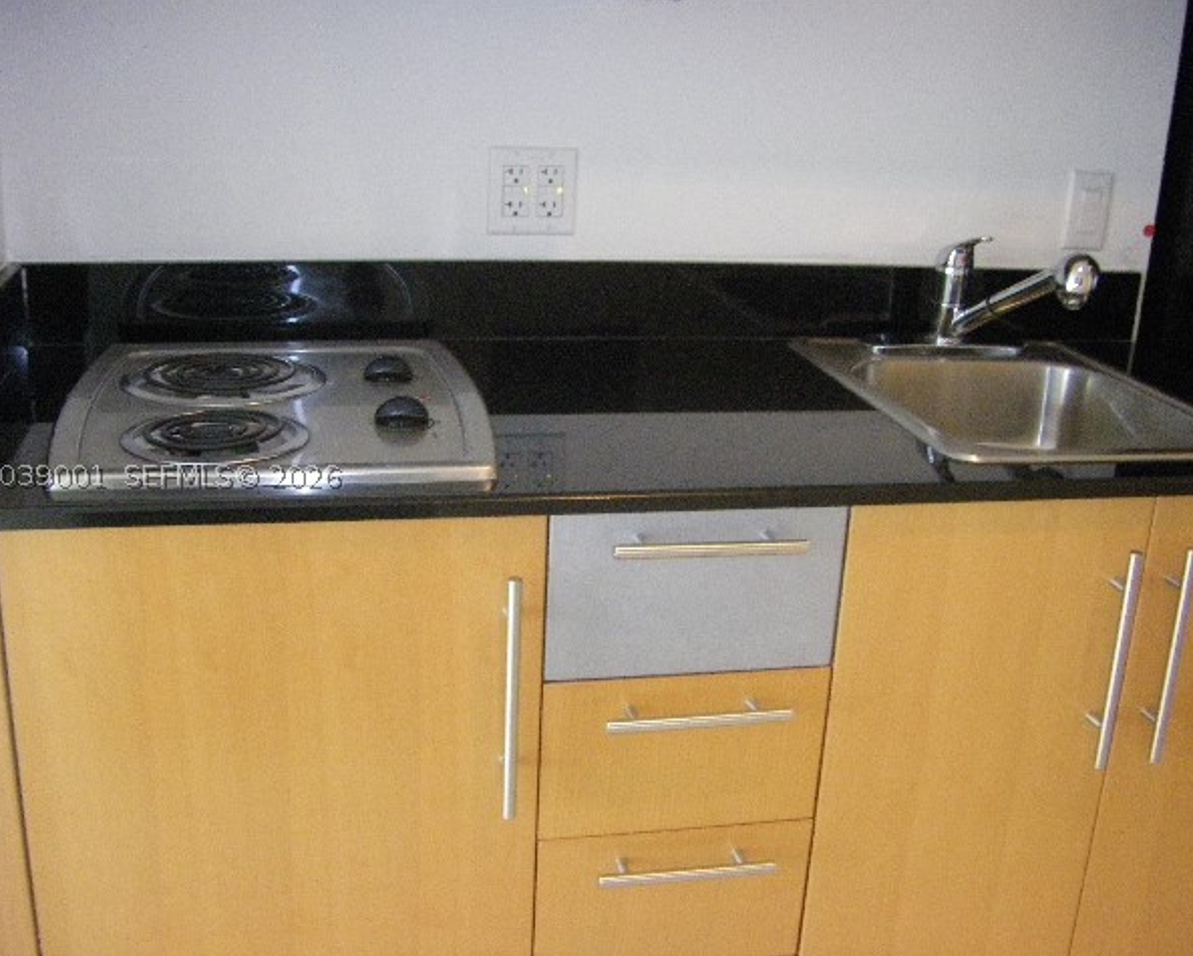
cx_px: 581
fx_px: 1413
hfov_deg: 45.8
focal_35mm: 40
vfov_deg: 37.4
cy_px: 475
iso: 800
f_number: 3.5
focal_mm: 6.3
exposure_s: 1/50
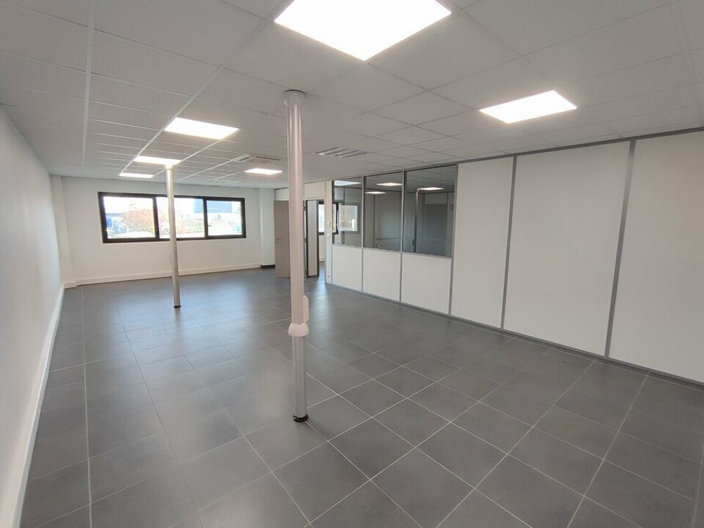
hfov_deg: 106.2
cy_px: 264
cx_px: 352
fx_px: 264
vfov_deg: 89.9
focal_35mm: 13
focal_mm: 1.66
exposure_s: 1/50
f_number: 2.2
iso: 91
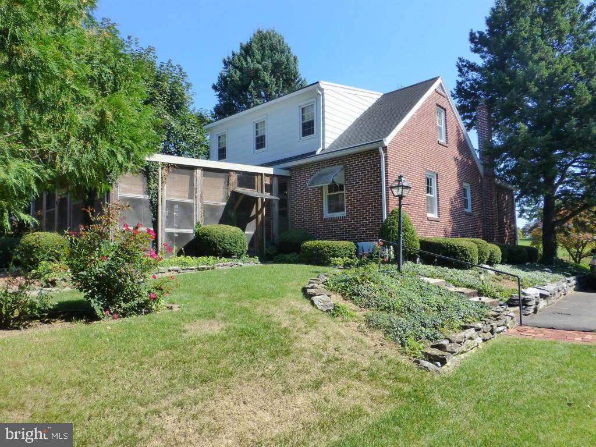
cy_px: 224
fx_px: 413
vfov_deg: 56.8
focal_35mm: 24
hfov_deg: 71.6
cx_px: 298
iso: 200
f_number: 3.3
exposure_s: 1/800
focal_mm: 4.3
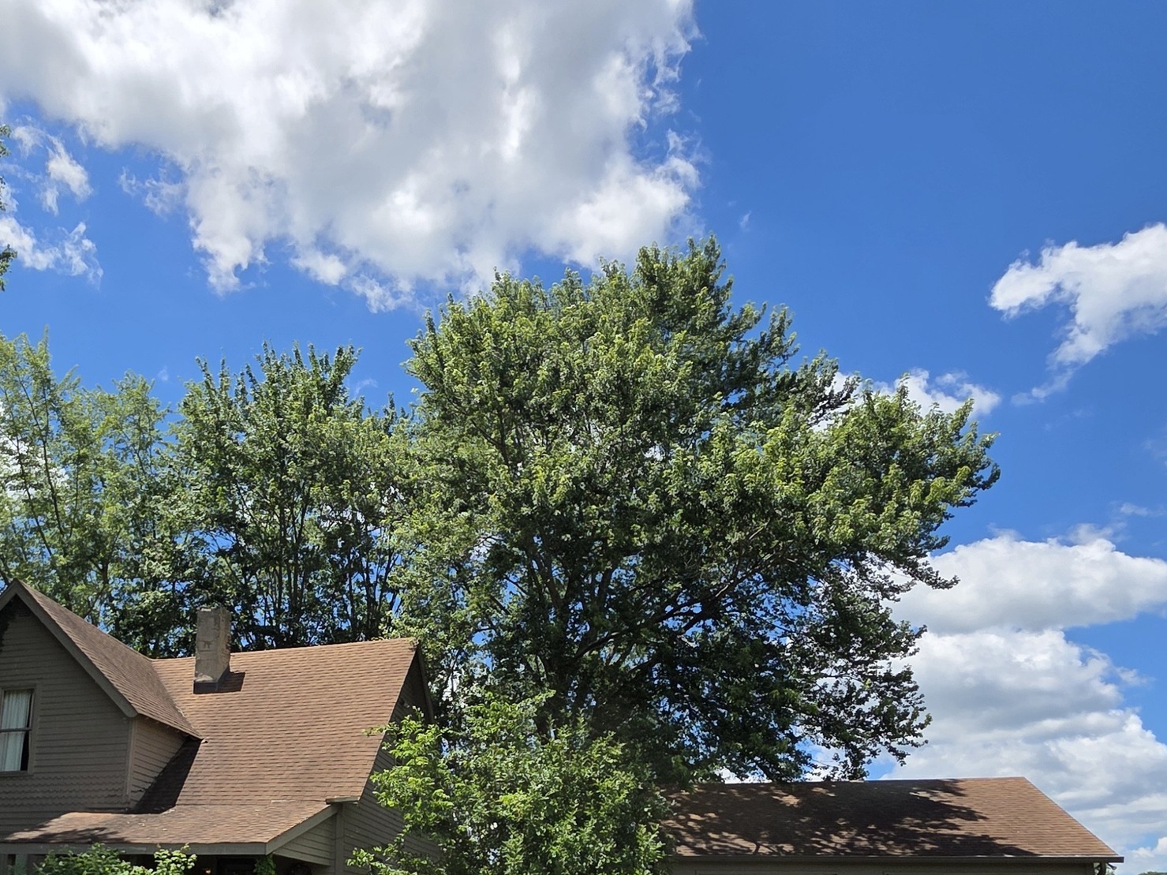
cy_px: 702
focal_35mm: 27
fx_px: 910
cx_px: 360
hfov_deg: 63.1
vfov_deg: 48.4
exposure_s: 1/2859
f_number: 1.9
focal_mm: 2.2
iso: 40
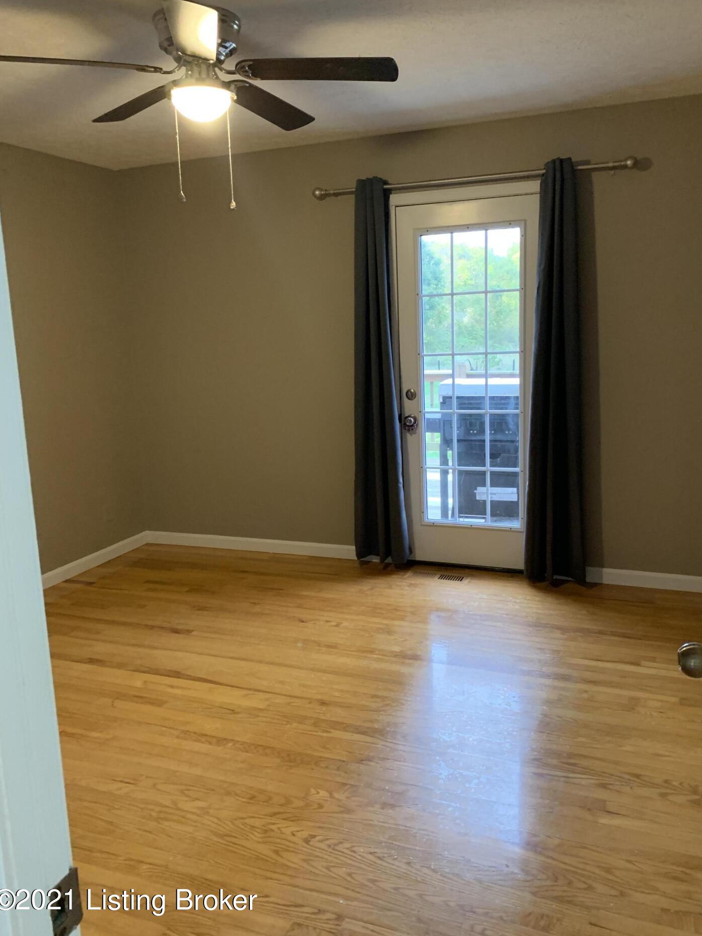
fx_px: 757
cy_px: 442
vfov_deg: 63.4
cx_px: 369
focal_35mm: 28
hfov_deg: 49.7
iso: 400
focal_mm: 4.25
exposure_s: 1/40
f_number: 1.8
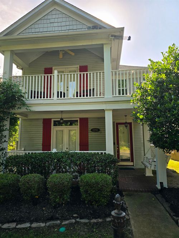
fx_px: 159
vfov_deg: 73.9
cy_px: 119
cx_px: 90
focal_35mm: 23
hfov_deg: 58.9
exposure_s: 1/556
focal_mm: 6.3
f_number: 1.7
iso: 12
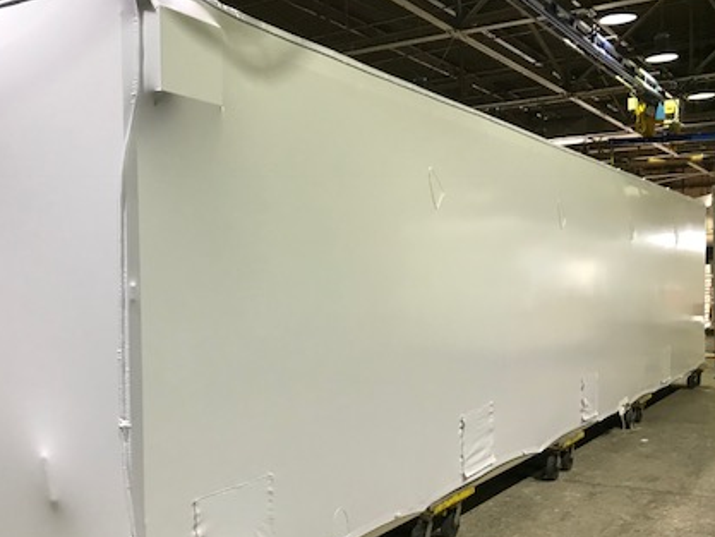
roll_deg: +1.3
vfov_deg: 33.5
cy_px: 312
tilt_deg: -1.0
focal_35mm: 43
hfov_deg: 42.9
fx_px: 888
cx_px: 209
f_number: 1.8
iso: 32
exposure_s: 1/30
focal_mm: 3.99
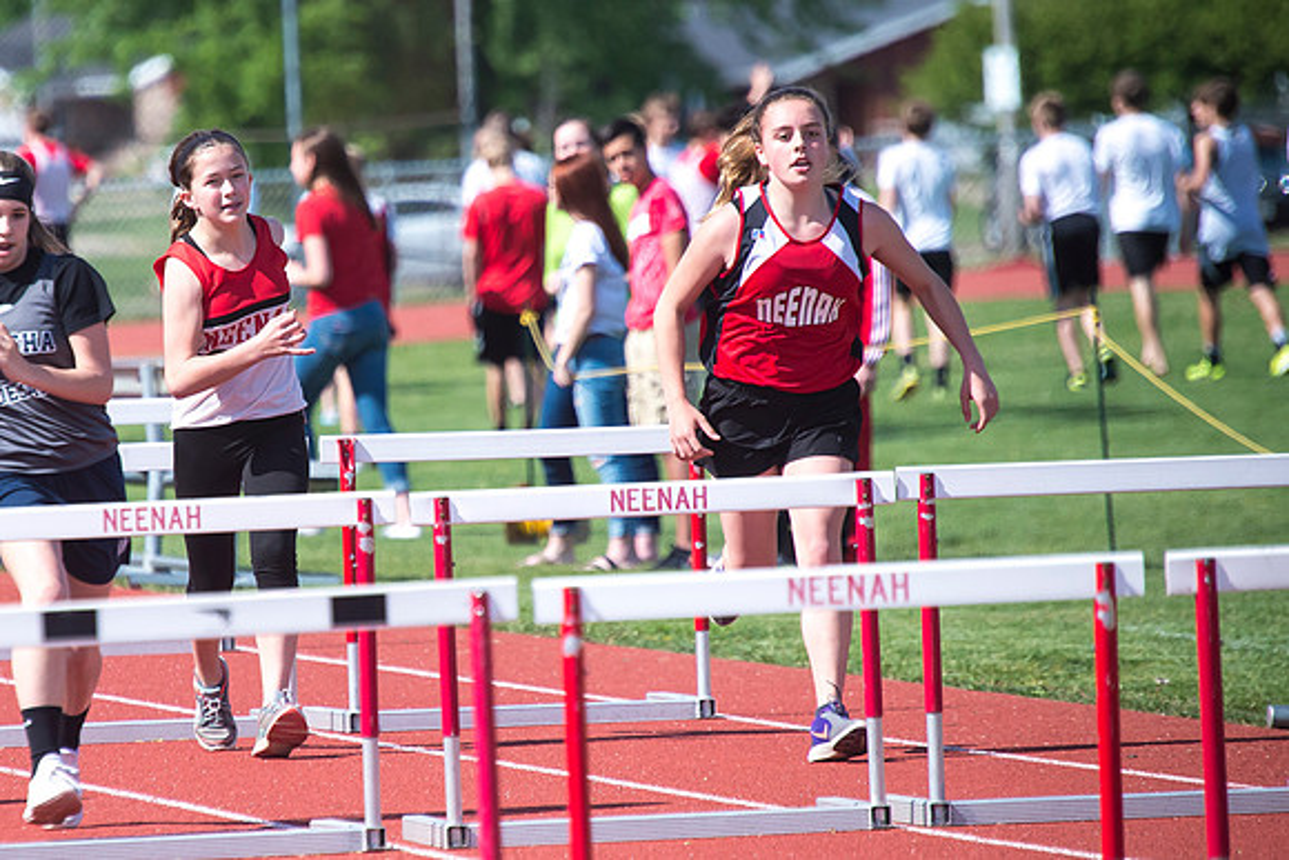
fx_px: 20916
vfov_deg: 2.4
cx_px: 348
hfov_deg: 3.5
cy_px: 405
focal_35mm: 584
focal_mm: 400
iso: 1000
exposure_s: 1/4000
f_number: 6.3
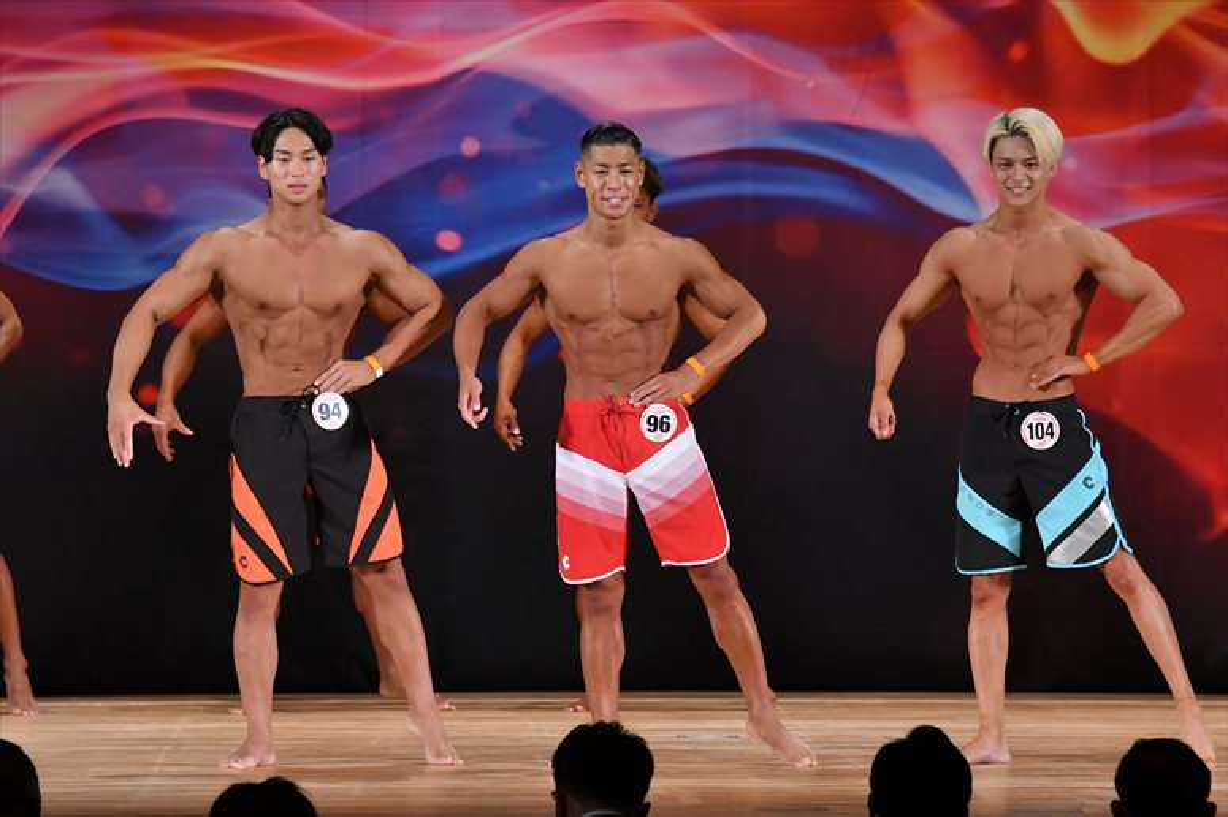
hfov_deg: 9.5
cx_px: 614
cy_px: 408
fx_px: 7399
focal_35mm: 217
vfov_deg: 6.3
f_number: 5.6
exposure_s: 1/400
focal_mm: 145
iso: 3200
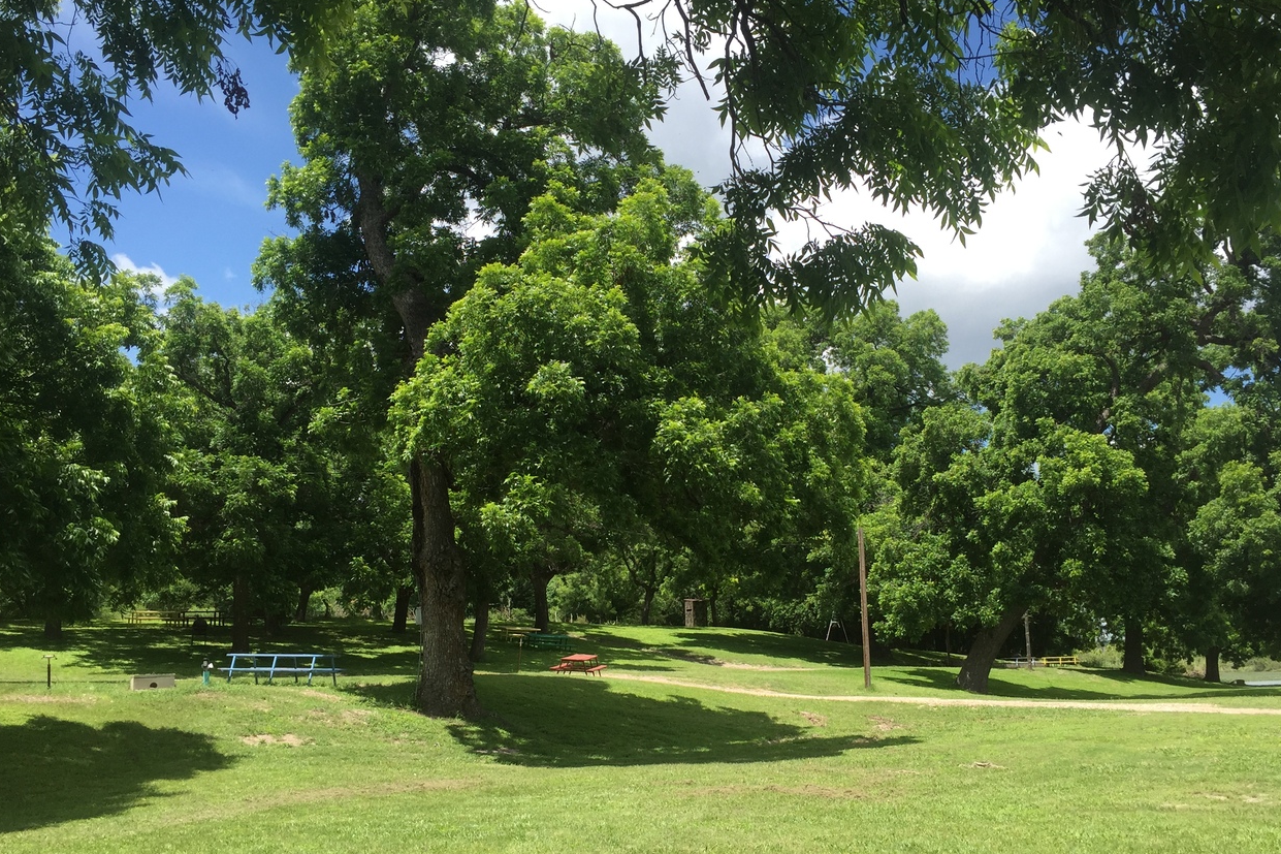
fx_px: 1245
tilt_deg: +8.9
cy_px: 484
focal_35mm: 35
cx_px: 663
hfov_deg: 54.4
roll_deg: +0.3
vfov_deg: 37.8
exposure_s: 1/1041
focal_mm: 4.15
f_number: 2.2
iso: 32
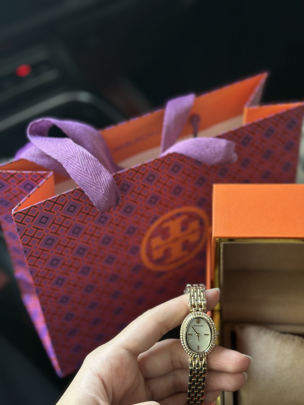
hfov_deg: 30.3
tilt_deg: -41.8
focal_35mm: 48
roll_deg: -2.3
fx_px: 562
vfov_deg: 39.7
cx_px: 152
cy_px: 202
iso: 125
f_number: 1.78
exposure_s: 1/63
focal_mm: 6.86
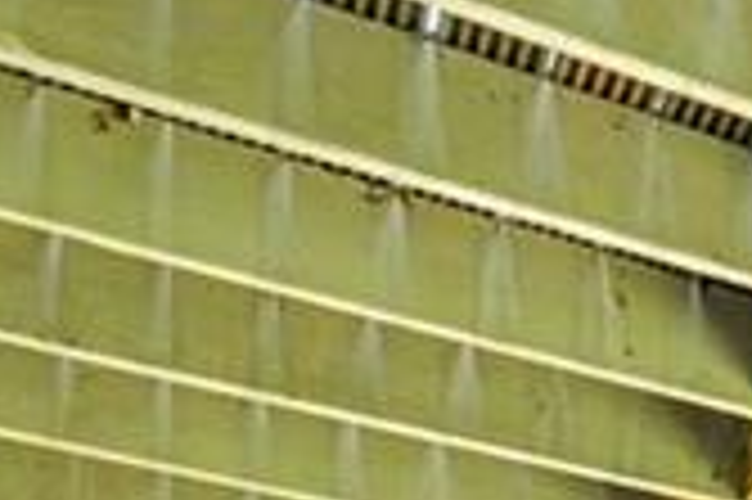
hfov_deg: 18.1
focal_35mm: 86
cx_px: 1396
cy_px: 1277
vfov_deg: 12.0
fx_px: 1795
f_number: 8
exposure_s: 1/60
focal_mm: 14
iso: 320
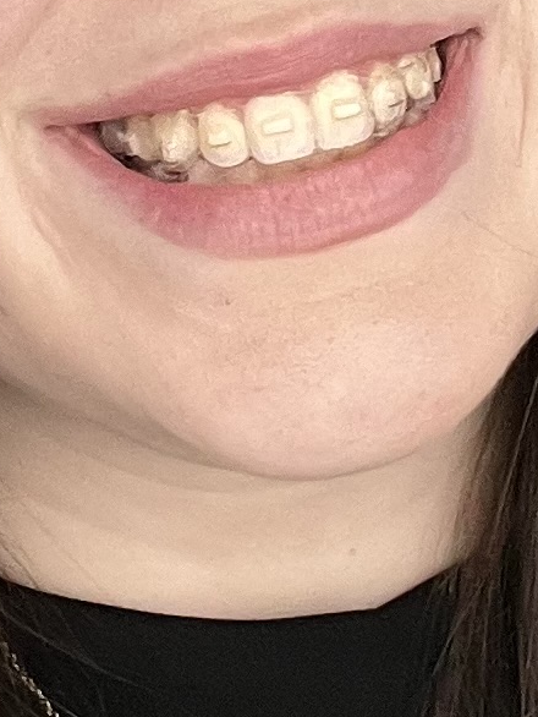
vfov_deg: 12.3
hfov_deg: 9.4
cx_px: 361
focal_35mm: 158
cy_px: -67
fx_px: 3272
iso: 100
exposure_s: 1/60
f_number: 2.2
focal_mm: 2.71
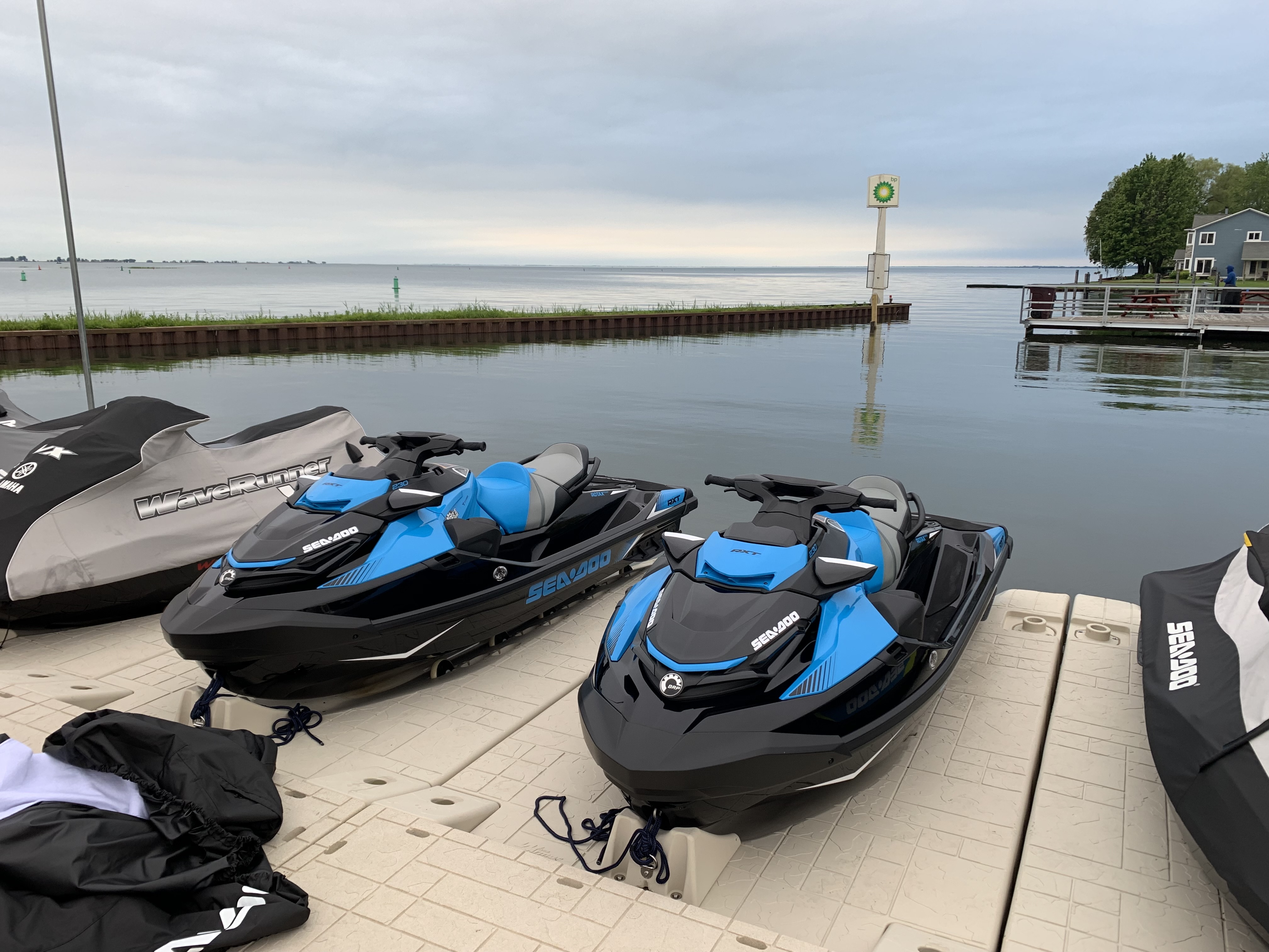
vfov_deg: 53.1
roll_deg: -0.3
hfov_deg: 67.3
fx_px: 953
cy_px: 476
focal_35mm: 26
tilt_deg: -11.9
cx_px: 634
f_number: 1.8
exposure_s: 1/122
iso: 32
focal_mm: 4.25
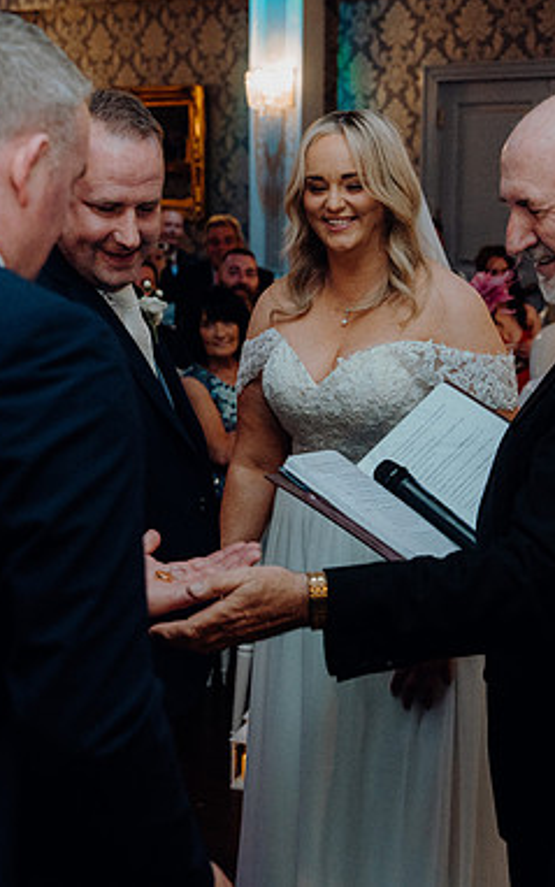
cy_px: 440
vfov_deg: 31.5
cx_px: 248
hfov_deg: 20.0
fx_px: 1572
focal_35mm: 65
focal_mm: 42
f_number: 3.5
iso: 2500
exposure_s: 1/160
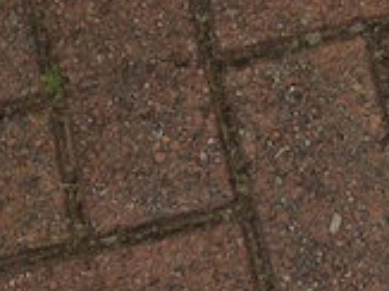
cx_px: 912
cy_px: 644
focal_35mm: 162
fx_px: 1819
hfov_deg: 10.6
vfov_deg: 8.5
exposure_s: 1/1205
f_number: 2.4
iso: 50
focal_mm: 4.12
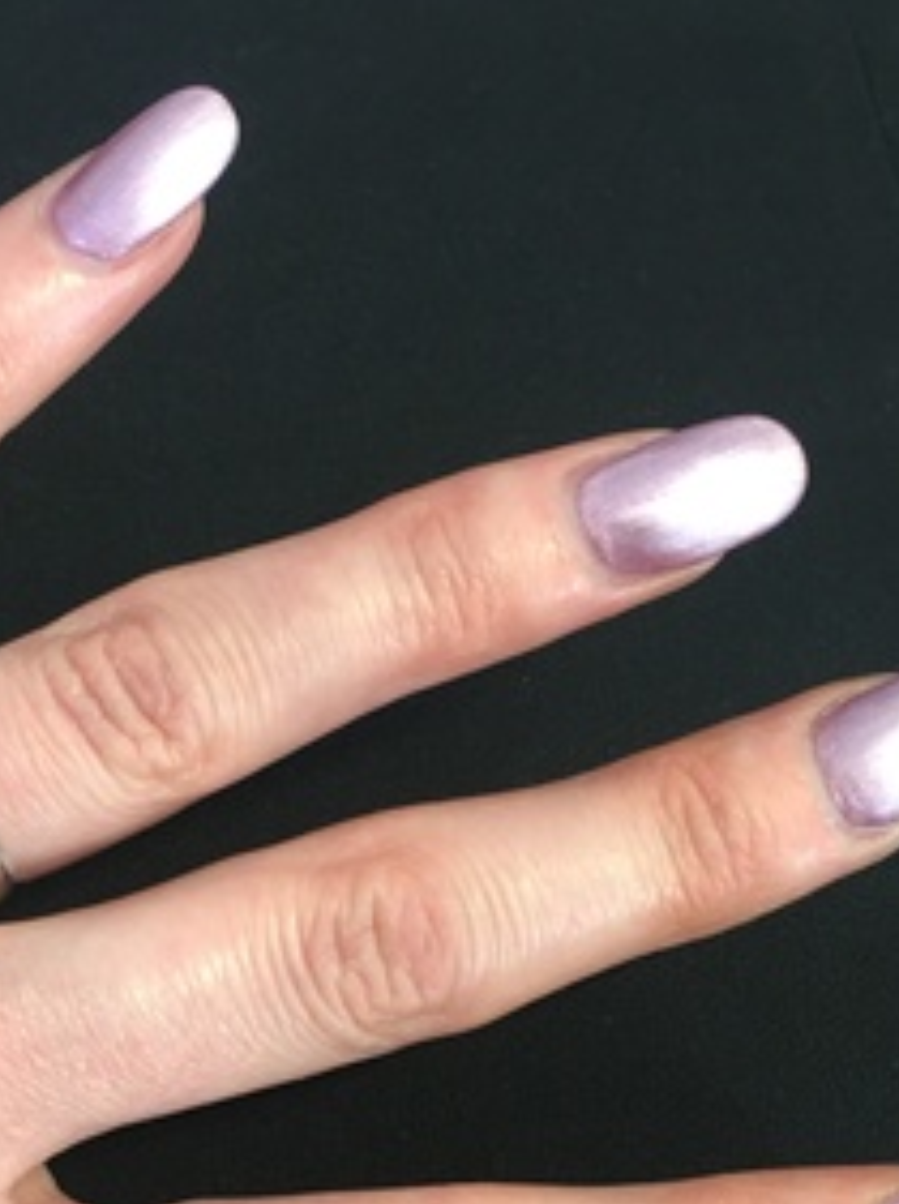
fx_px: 2152
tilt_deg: -72.2
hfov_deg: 23.4
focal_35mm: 62
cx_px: 240
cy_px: 1105
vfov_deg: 29.8
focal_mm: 4.15
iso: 125
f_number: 2.2
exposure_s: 1/33
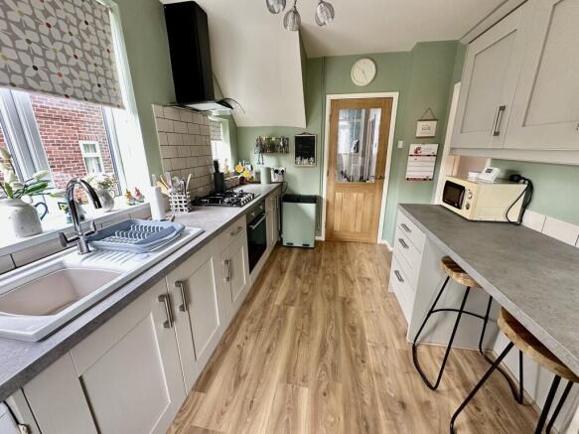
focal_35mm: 14
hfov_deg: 102.1
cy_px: 217
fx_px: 234
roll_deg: +0.0
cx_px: 290
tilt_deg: -17.2
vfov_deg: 85.7
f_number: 2.2
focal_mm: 2.22
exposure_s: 1/99
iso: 250
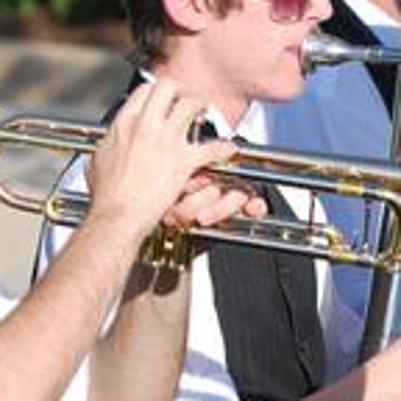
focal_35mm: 478
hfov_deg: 3.7
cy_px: 102
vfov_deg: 3.7
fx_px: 6265
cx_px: 142
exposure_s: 1/320
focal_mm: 120
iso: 100
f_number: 6.3
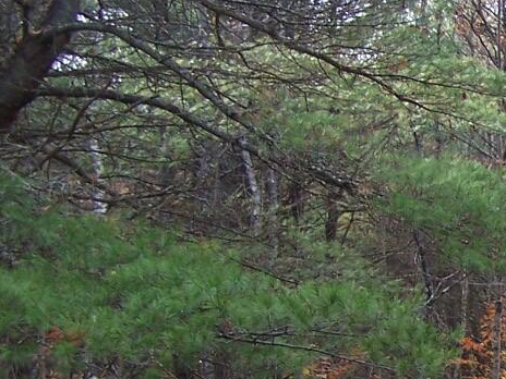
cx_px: 792
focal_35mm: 127
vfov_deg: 11.6
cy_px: 357
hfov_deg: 14.3
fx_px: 1856
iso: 80
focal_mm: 6.3
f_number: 2.8
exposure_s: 1/100
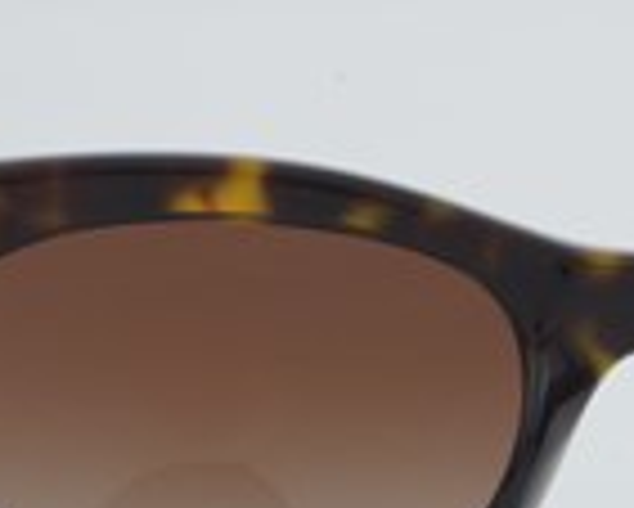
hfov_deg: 9.6
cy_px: 414
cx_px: 670
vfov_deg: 7.8
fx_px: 3737
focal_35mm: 199
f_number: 29
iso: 100
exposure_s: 1/4
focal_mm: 50
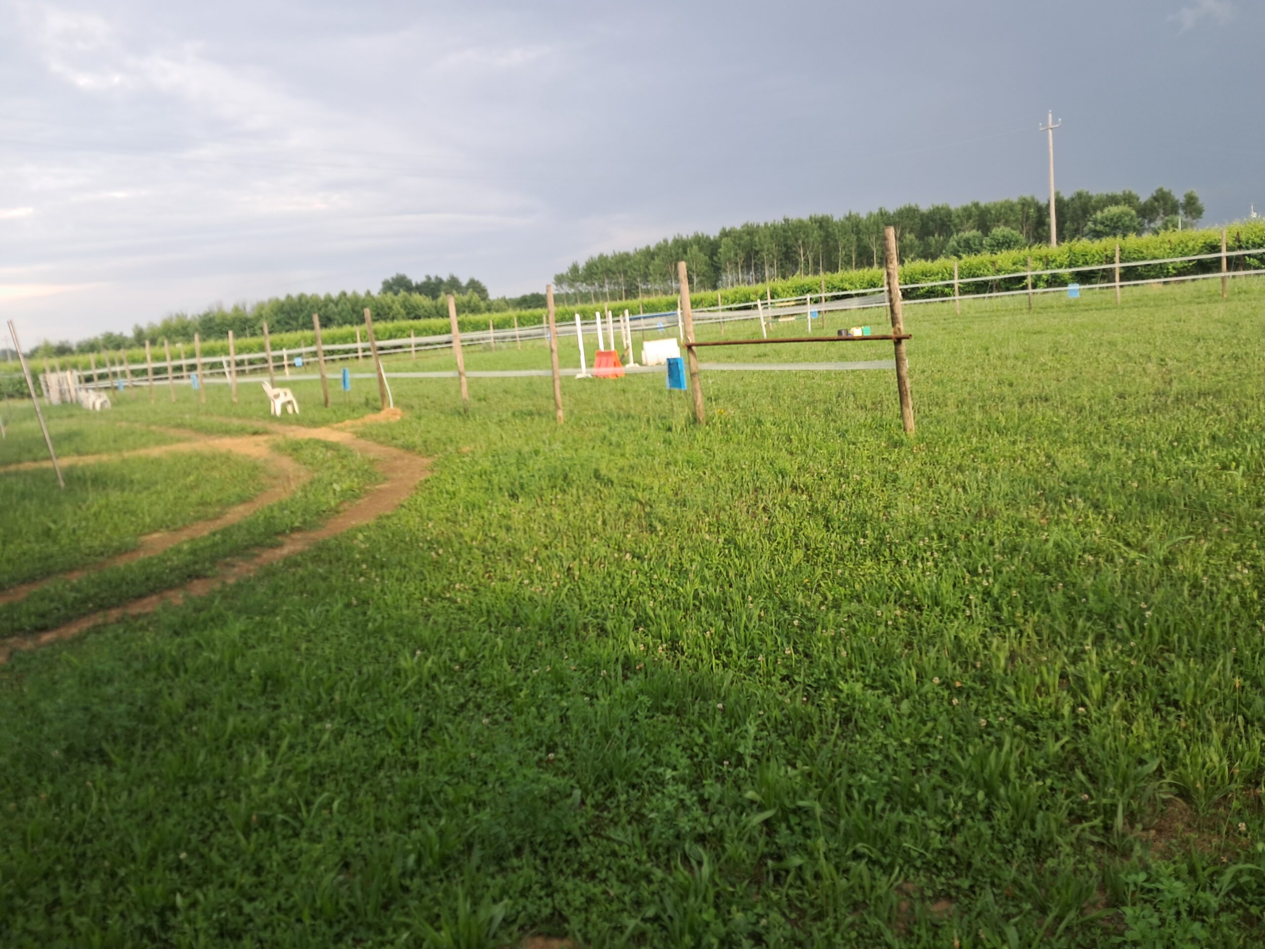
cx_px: 632
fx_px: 987
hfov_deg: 65.3
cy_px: 474
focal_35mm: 27
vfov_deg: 51.4
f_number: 1.8
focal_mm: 4
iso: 50
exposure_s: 1/100
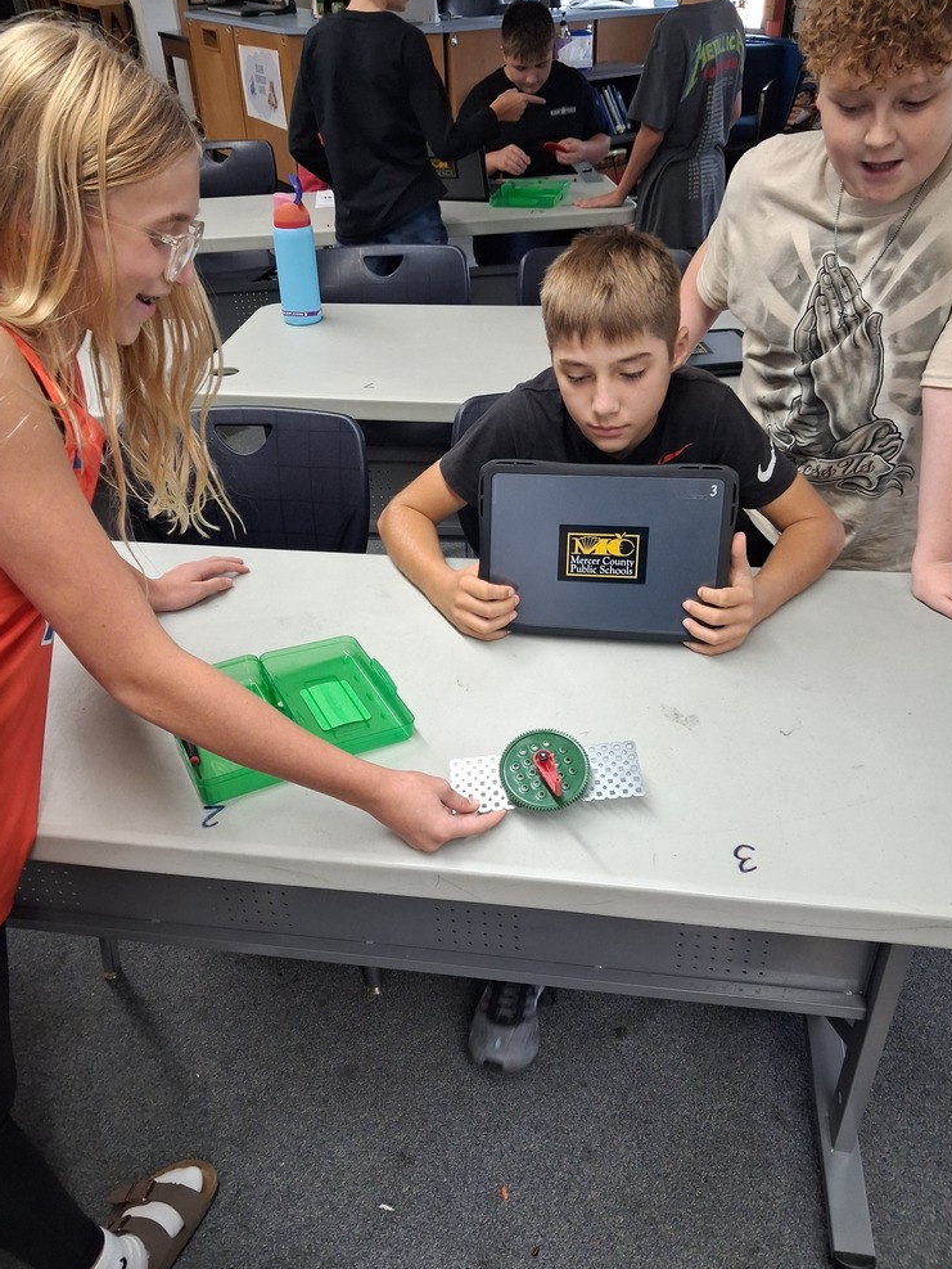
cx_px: 484
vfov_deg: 63.4
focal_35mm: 28
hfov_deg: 49.8
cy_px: 644
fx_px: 1026
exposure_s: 1/60
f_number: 1.8
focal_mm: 4
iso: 250
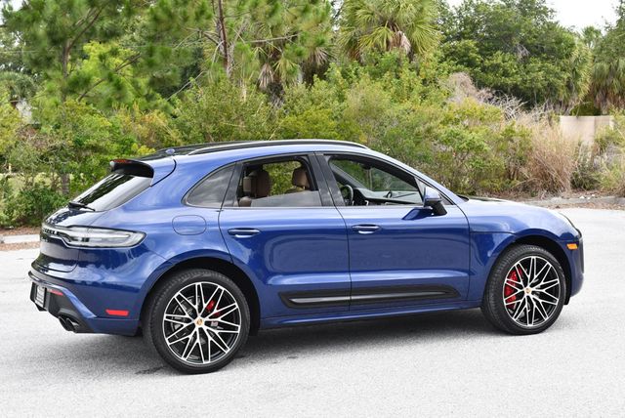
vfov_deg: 22.7
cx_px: 312
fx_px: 1043
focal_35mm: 60
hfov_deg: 33.4
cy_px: 209
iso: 280
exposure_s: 1/250
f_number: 5.6
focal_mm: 30
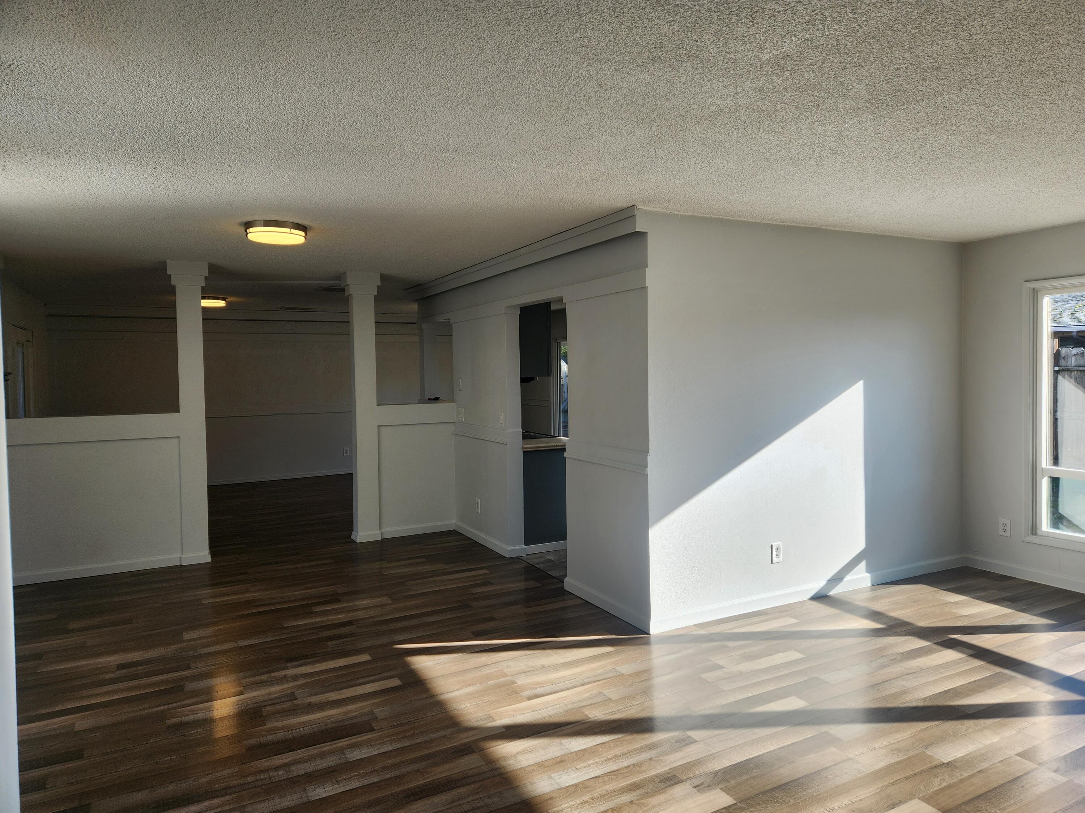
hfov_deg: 73.9
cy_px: 406
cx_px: 542
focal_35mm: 23
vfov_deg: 58.9
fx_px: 721
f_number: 1.8
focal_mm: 5.4
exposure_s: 1/206
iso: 20
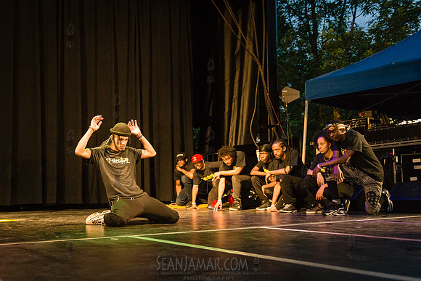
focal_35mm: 42
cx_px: 138
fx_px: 492
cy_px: 164
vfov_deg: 31.8
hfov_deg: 45.6
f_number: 2.8
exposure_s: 1/1250
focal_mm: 31
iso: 4000
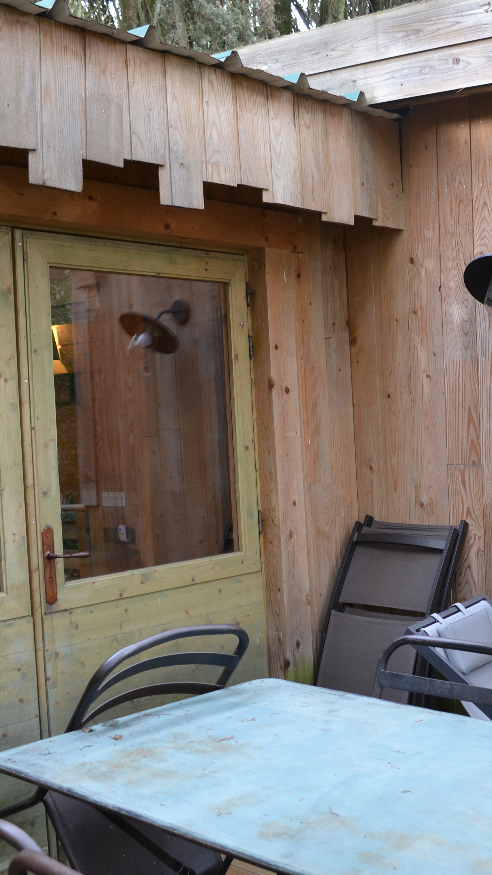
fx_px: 997
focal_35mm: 43
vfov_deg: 47.4
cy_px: 438
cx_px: 345
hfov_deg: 27.5
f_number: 4
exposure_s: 1/60
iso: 400
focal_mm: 18
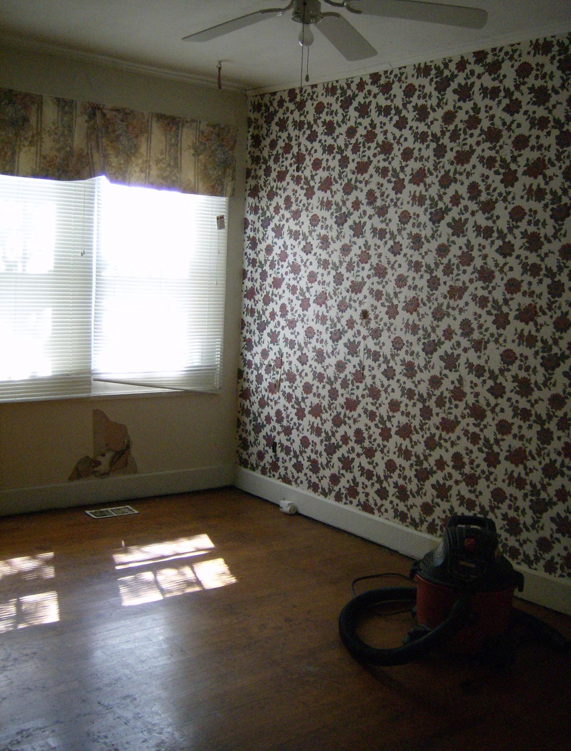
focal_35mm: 36
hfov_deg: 40.0
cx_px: 286
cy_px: 376
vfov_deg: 51.1
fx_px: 785
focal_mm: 6
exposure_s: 1/64
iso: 189
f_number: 2.8
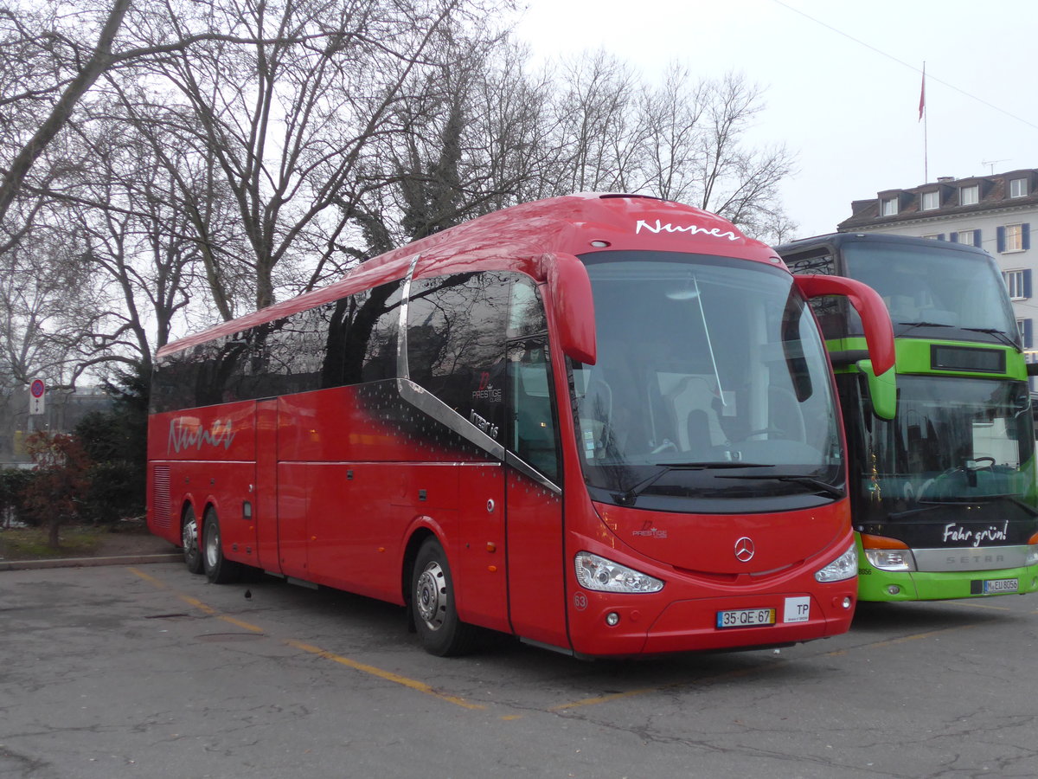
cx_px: 519
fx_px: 1319
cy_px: 390
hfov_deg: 42.9
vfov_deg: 32.9
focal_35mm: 44
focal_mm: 9
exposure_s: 1/25
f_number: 2.8
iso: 400
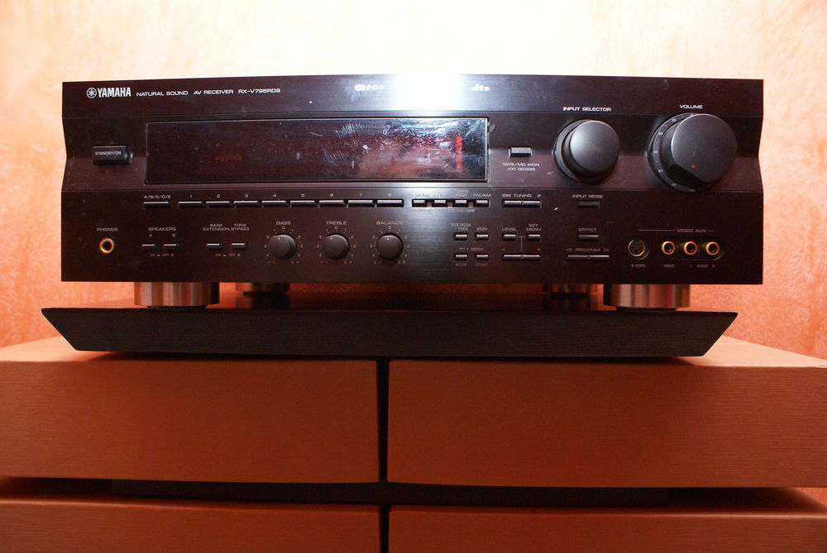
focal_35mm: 27
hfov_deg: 67.3
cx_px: 414
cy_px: 276
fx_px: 621
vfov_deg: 48.0
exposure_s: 1/60
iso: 400
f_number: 5.6
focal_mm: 18
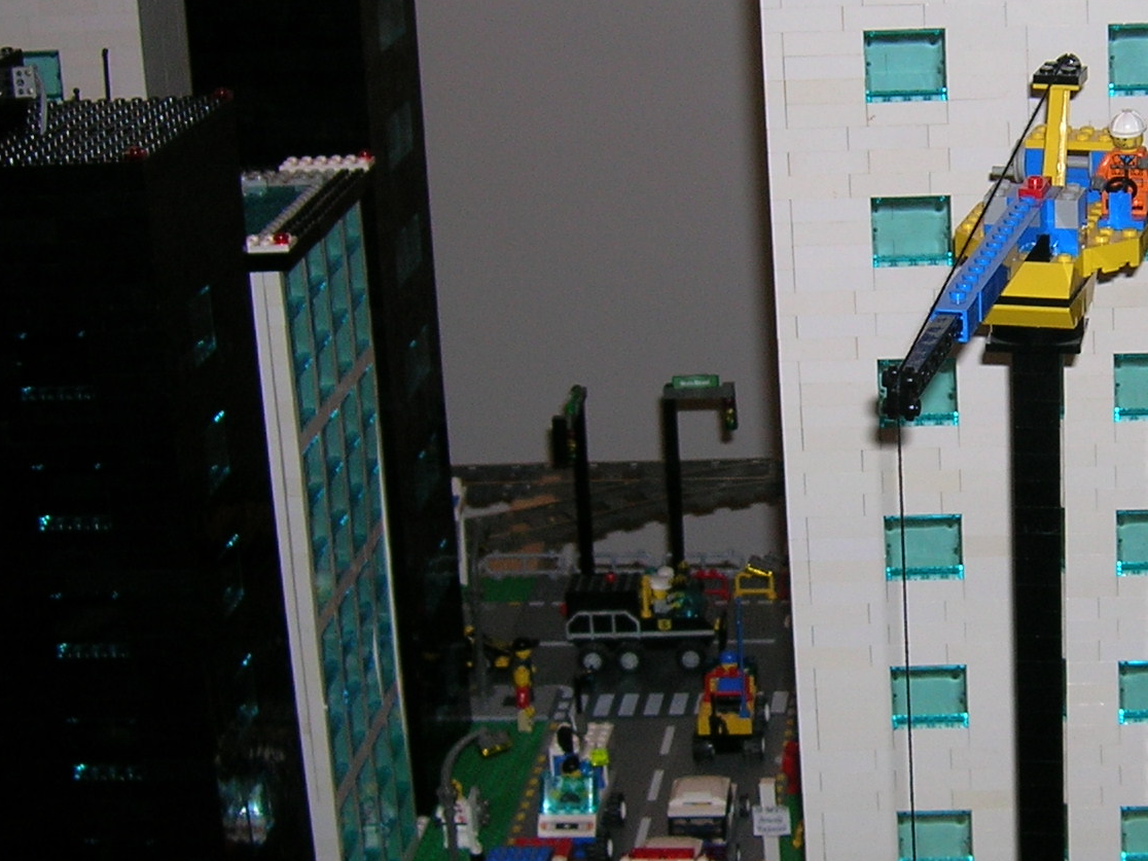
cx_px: 975
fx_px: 2620
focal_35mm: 79
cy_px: 431
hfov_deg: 24.2
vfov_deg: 18.7
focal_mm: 5.7
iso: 50
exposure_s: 1/60.1
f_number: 2.9
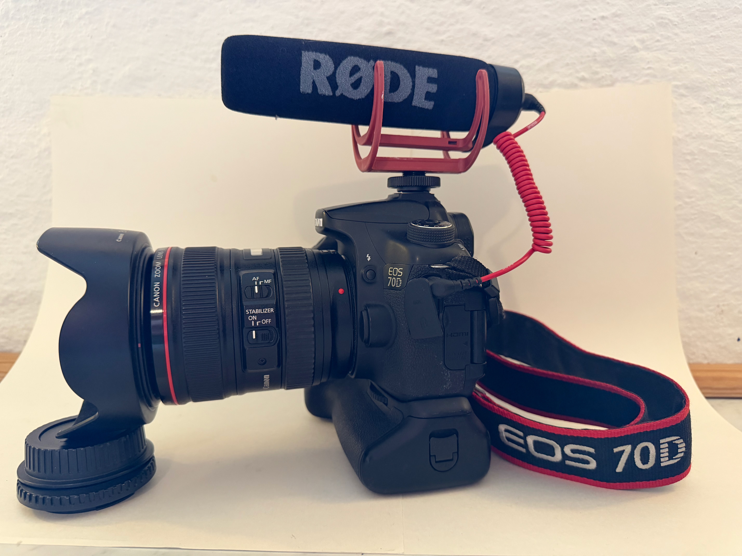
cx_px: 371
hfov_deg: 71.6
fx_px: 514
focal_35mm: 24
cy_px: 278
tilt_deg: -6.7
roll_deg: +0.9
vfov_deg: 56.8
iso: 500
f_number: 1.78
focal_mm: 6.76
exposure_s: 1/50
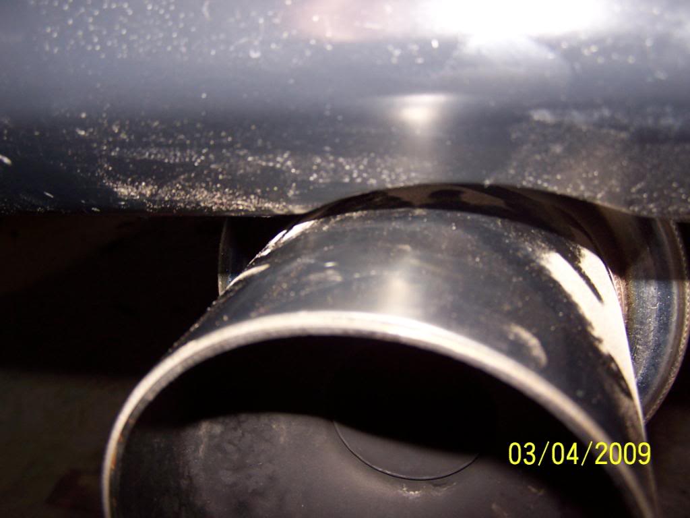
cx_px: 345
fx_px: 757
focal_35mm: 38
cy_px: 259
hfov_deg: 49.0
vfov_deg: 37.7
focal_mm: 6.3
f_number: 2.8
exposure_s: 1/60
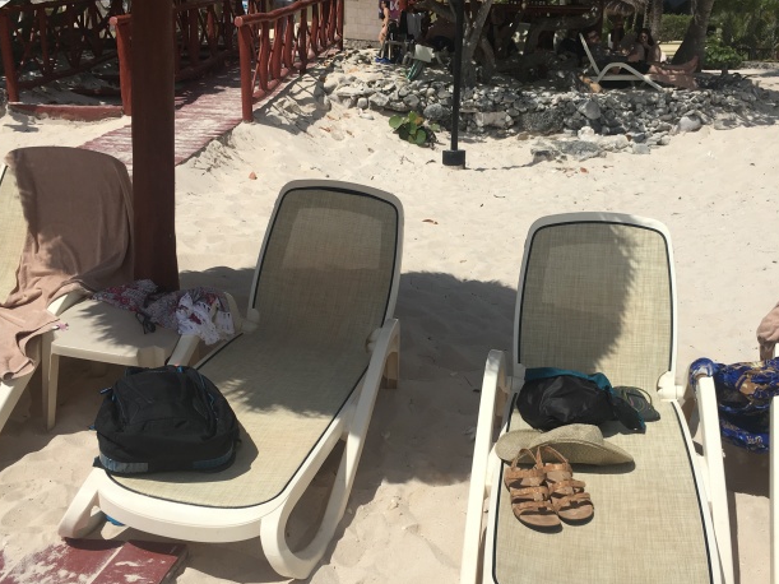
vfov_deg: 37.7
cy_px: 319
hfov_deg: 48.8
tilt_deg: -10.9
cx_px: 450
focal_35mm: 38
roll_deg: +1.3
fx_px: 855
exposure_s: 1/4049
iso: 25
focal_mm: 4.15
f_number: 2.2
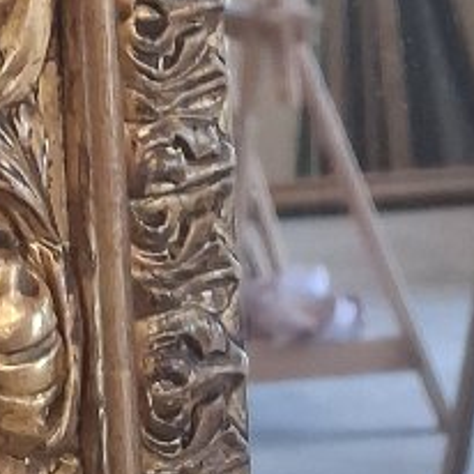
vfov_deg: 10.2
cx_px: -214
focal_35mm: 139
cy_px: -801
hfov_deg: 12.0
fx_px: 2153
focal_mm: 4
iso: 400
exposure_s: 1/100
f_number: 1.8
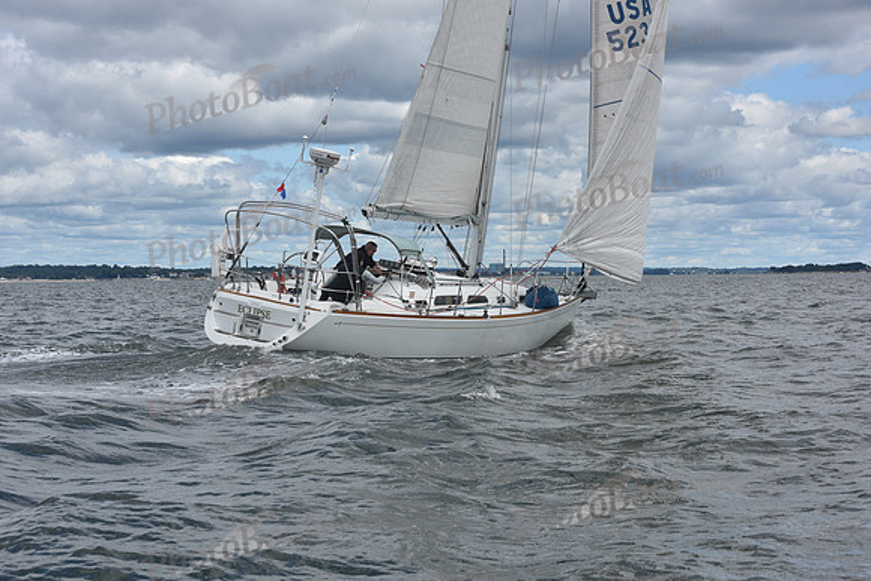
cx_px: 436
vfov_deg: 19.5
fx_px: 1694
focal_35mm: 70
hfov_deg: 28.8
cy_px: 290
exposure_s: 1/800
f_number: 10
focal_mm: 70
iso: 250
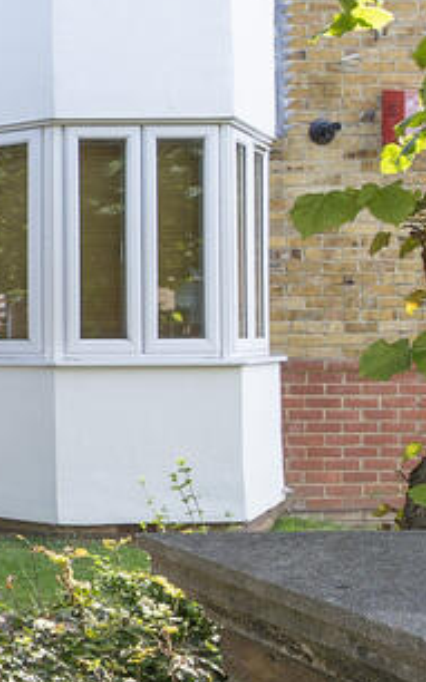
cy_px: 316
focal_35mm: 41
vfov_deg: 48.2
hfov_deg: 16.6
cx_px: -533
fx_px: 762
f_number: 8
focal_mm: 12
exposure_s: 1/50
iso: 320
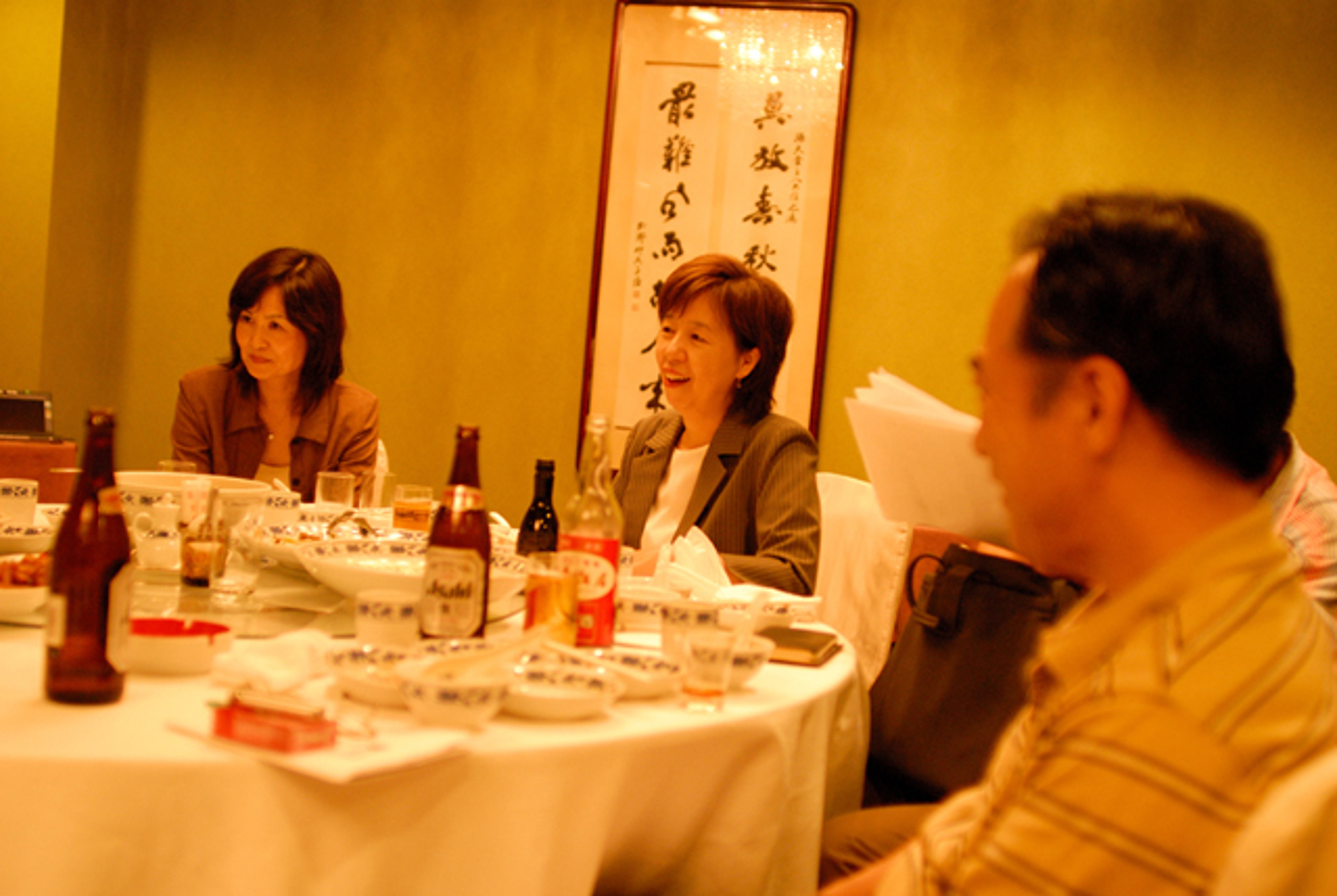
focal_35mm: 42
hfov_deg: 46.3
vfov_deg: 32.0
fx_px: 1562
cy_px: 448
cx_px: 668
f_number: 2
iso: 800
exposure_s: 1/90
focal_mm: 28
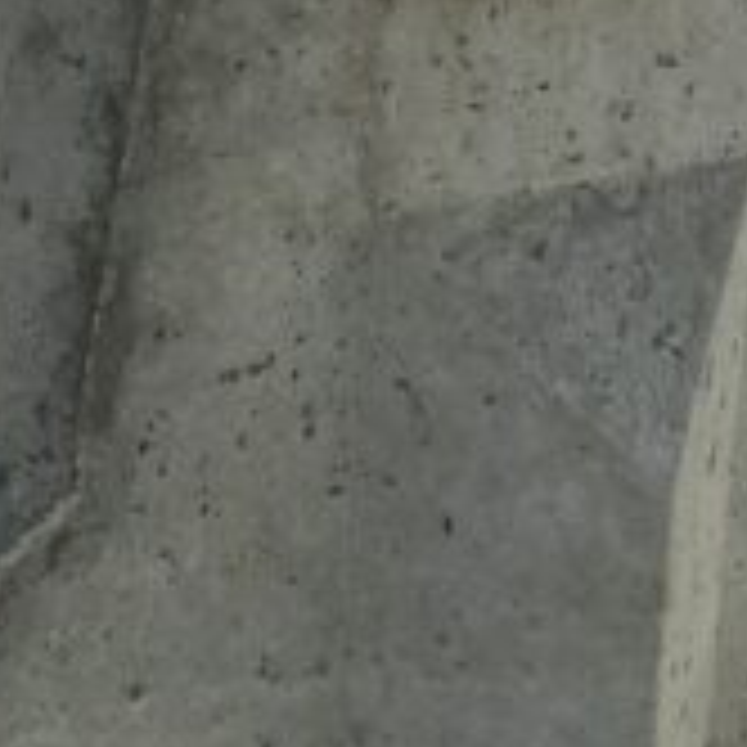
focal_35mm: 158
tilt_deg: -17.6
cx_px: -423
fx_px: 3857
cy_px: -238
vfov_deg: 10.8
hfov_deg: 10.6
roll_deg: +1.2
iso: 25
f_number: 2.2
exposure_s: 1/2404
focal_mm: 4.15
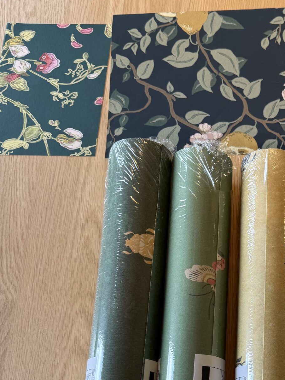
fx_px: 560
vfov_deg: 36.4
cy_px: 293
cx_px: 281
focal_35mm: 51
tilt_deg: -71.7
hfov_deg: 27.1
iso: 64
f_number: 1.78
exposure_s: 1/100
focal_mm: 6.76
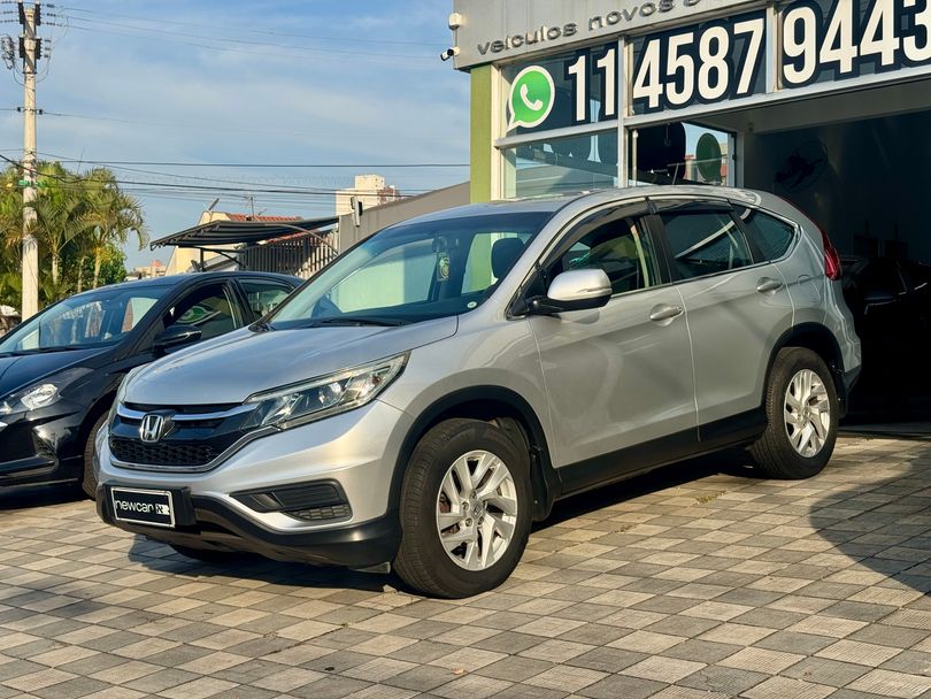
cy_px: 350
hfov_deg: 39.6
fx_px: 1291
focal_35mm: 48
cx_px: 466
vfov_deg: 30.3
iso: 64
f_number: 1.78
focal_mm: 6.76
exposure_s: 1/3257
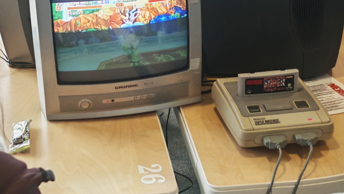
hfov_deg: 22.7
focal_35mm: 94
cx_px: 140
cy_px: 39
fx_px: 858
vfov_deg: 12.8
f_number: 2
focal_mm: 6.83
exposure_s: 1/100
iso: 100
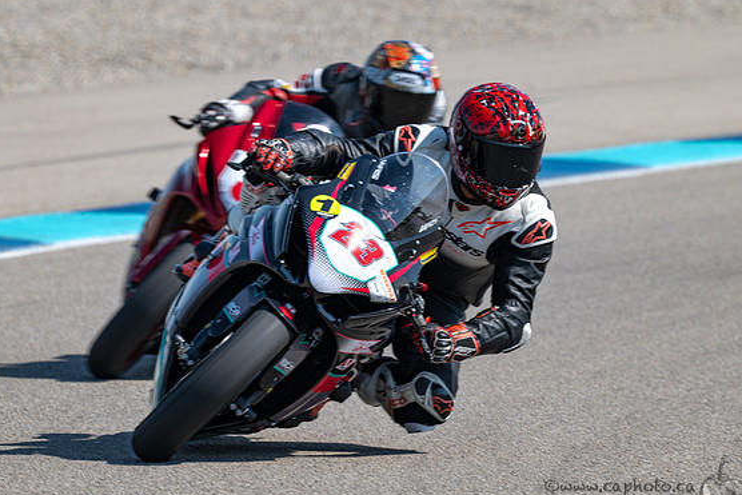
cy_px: 256
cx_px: 362
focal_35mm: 626
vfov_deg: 2.2
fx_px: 12905
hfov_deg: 3.3
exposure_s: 1/200
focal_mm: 600
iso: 100
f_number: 11
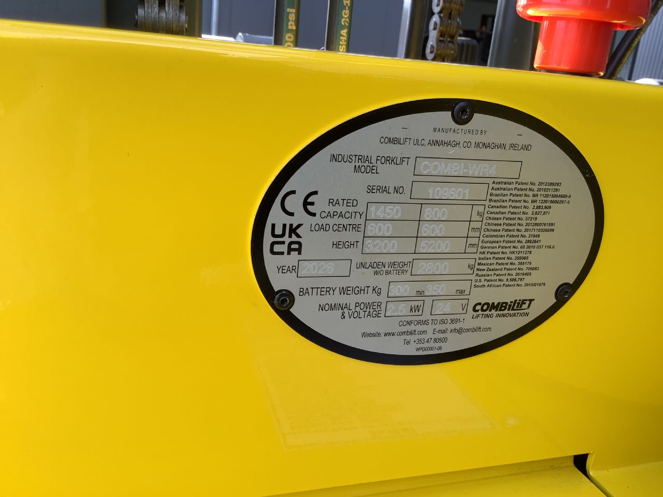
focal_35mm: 31
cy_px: 248
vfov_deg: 45.4
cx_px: 332
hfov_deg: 58.4
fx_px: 594
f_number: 2.4
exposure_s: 1/155
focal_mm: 3.3
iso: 25
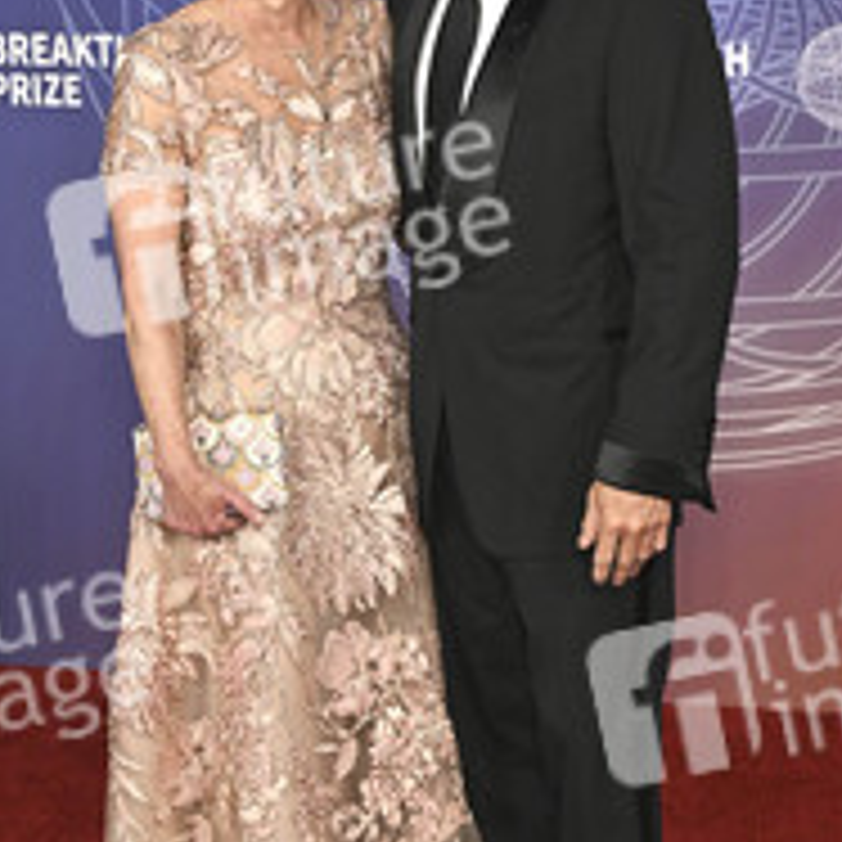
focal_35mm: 91
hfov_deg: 19.1
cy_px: 455
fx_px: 2504
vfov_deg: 19.1
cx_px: 410
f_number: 4
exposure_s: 1/320
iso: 2000
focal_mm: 50
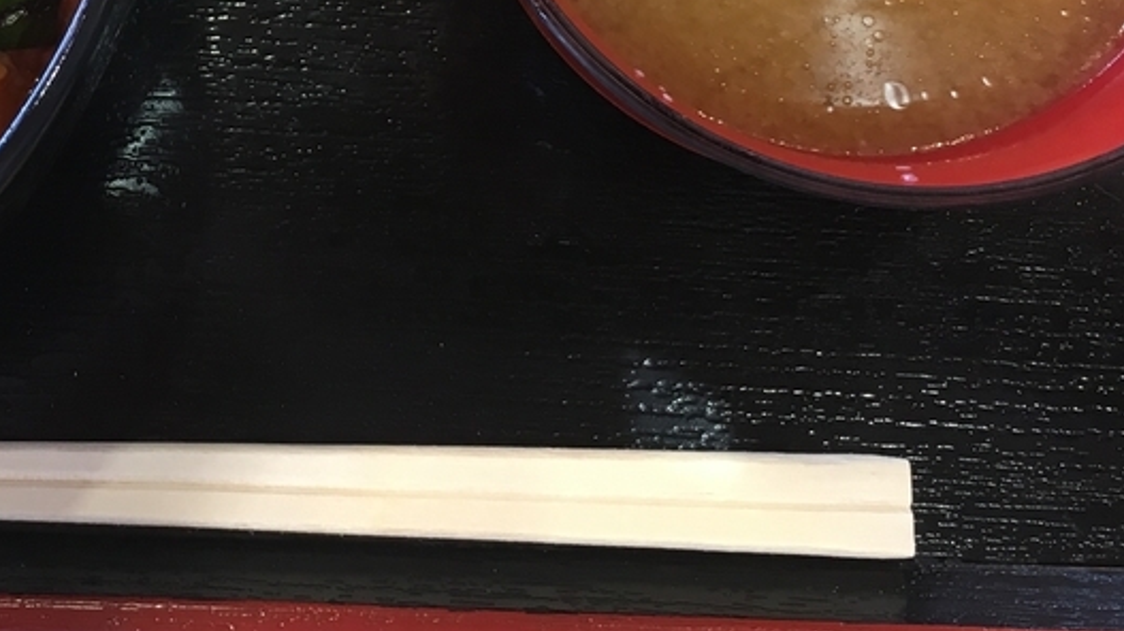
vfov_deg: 16.1
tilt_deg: -76.0
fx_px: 2145
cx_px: 203
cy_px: -126
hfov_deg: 28.6
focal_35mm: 72
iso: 50
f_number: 2.2
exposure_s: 1/30
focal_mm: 4.15
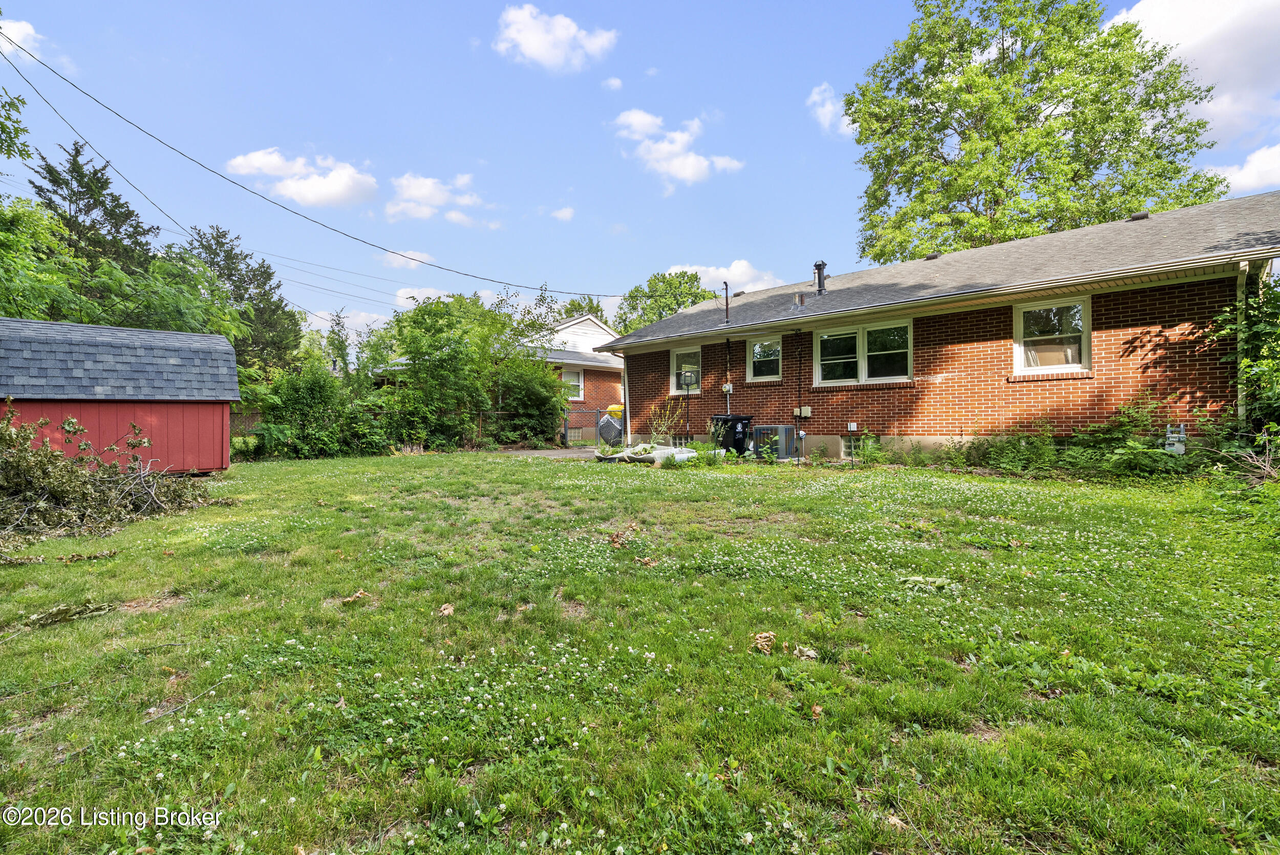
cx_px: 640
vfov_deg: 73.8
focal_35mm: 16
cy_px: 428
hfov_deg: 96.7
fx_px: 569
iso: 400
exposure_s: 1/50
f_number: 11
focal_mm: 16
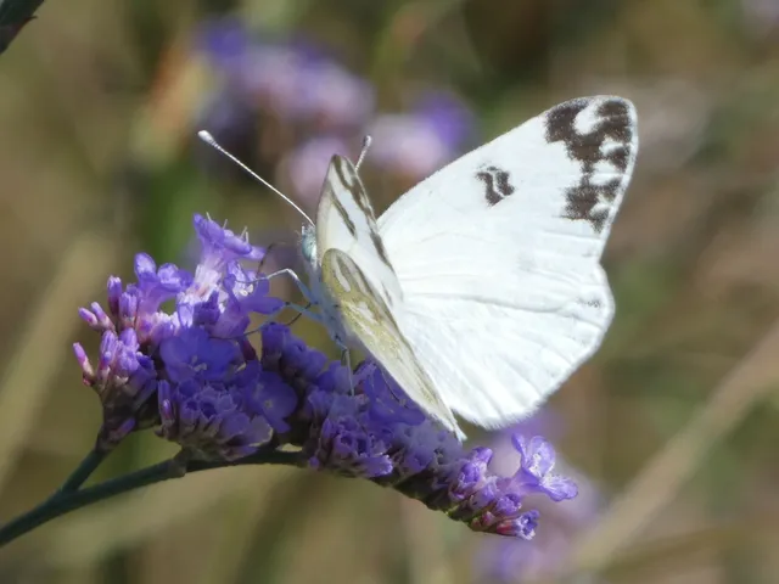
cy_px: 292
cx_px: 390
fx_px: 13998
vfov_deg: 2.4
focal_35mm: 622
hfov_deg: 3.2
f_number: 5.6
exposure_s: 1/160
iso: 80
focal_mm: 111.5
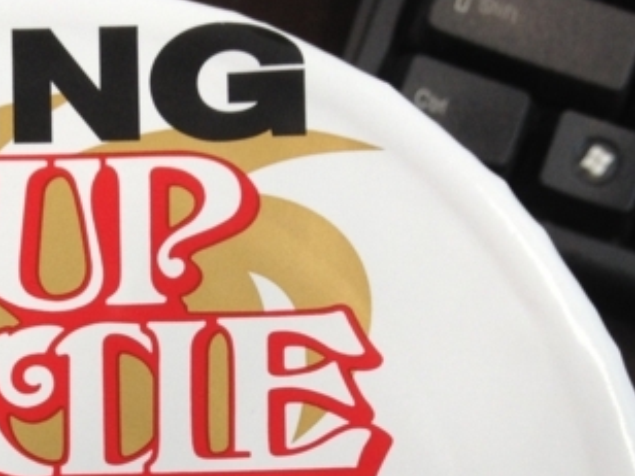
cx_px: 58
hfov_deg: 21.1
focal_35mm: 91
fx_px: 1669
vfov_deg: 15.5
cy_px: 596
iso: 80
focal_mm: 4.28
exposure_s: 1/40
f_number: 2.4
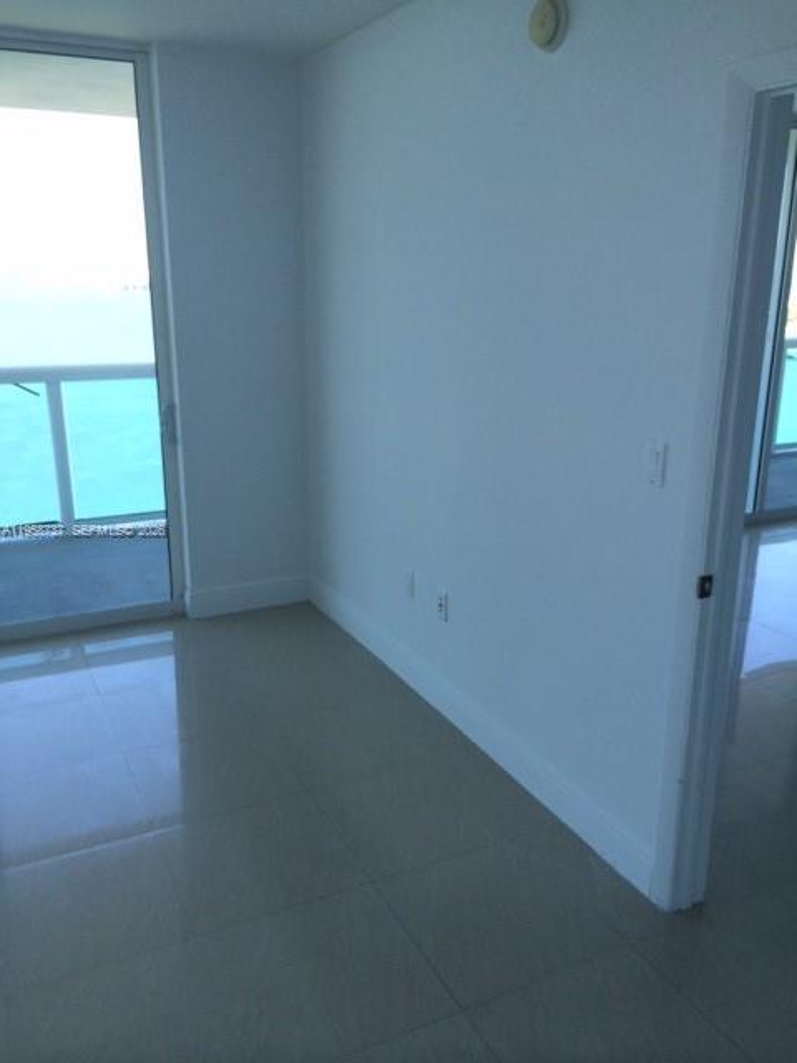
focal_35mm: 30
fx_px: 921
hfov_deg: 46.8
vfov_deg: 60.0
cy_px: 532
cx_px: 398
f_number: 2.2
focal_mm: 4.12
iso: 32
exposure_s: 1/265
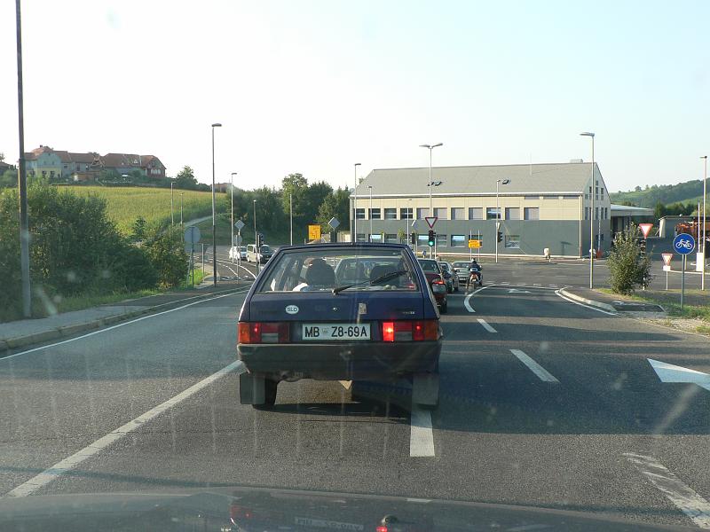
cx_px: 355
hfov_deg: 51.4
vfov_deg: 39.7
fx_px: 738
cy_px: 266
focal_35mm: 36
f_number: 4
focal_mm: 6
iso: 80
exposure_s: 1/160
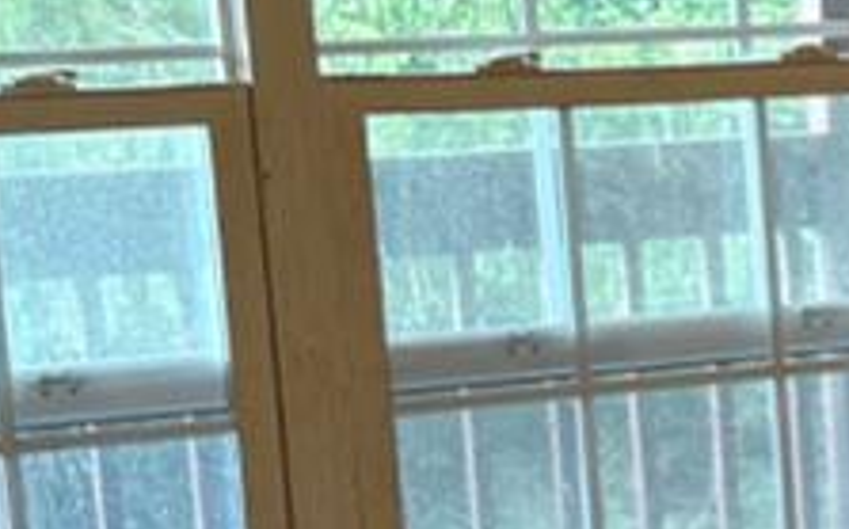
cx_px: 2360
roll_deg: +0.8
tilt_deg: -9.3
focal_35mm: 178
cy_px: 590
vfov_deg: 7.3
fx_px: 4115
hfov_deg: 9.7
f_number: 1.6
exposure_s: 1/120
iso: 200
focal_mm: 5.96
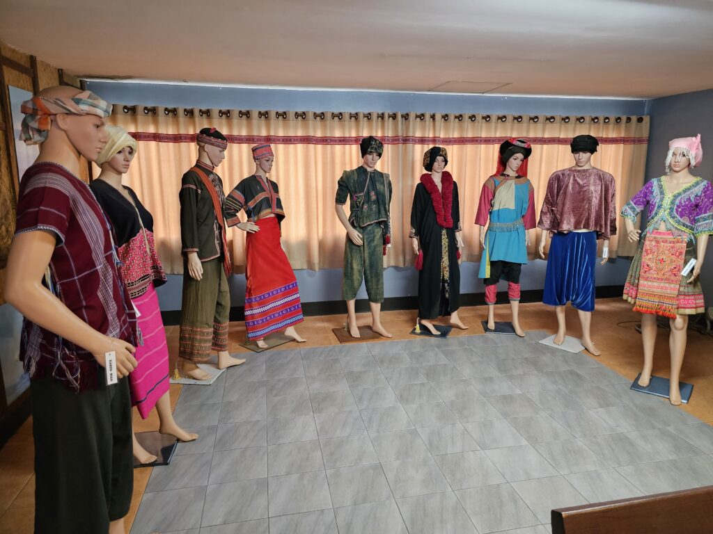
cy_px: 267
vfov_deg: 58.9
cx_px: 356
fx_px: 474
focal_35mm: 23
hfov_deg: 73.9
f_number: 1.7
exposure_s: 1/50
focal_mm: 6.3
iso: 640
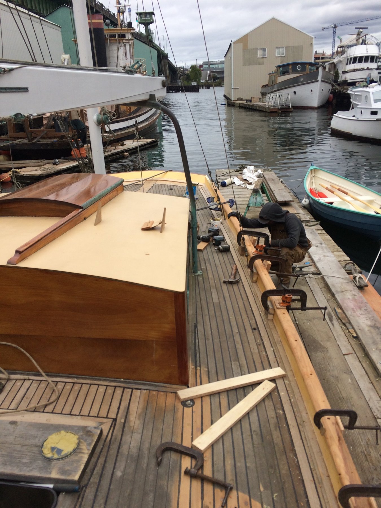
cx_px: 190
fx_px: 426
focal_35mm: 29
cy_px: 254
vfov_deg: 61.7
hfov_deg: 48.2
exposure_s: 1/1414
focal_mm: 4.15
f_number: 2.2
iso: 32
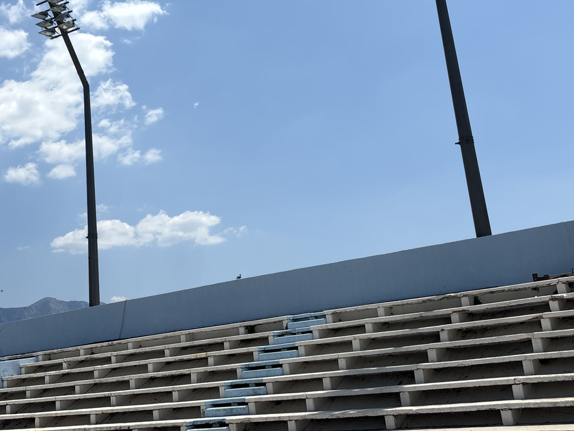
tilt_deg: +15.7
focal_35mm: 49
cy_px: 133
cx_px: 221
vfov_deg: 29.4
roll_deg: +5.6
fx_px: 813
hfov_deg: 38.7
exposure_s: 1/7692
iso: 50
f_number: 1.6
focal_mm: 5.96
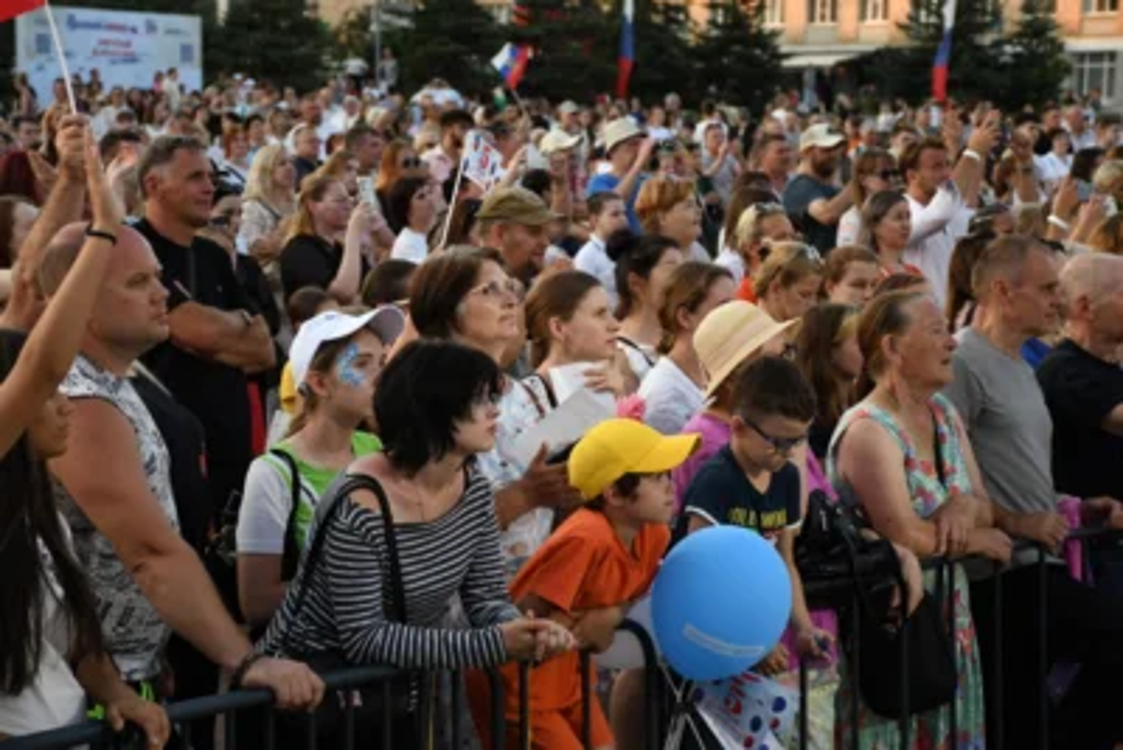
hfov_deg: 21.9
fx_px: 2902
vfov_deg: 14.7
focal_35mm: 93
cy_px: 375
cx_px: 562
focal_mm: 62
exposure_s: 1/320
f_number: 5
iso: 400
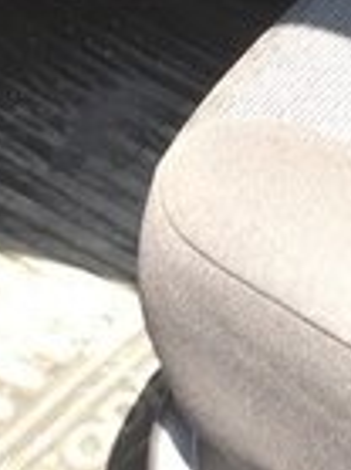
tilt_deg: -33.7
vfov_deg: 13.5
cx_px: 736
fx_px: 1869
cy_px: -235
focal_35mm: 138
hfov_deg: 9.9
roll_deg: -6.0
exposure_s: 1/140
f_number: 2.2
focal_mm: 4.15
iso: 32
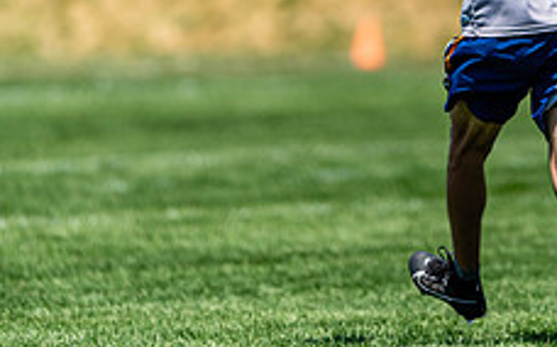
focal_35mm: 1038
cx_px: 520
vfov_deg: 1.3
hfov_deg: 2.0
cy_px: -87
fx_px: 15741
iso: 100
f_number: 2.8
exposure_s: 1/2500
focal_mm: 400
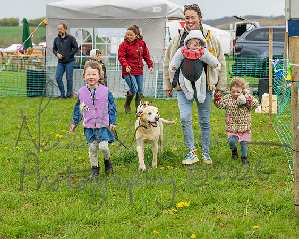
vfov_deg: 19.2
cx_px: 151
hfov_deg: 23.9
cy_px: 120
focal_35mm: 80
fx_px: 707
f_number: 4.5
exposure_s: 1/2000
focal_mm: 71
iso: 400
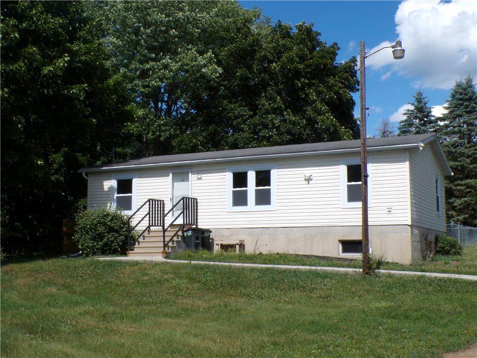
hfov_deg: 44.8
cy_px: 179
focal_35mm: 42
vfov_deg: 34.3
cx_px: 238
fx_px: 579
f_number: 8.9
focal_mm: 7.6
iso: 100
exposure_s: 1/200
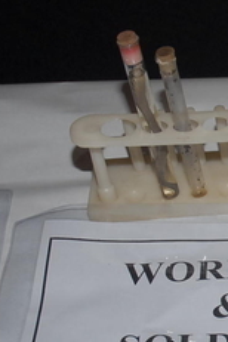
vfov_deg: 16.2
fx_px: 1187
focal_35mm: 125
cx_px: 437
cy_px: 312
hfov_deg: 10.2
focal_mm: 24
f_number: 6.3
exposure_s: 1/125
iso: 400
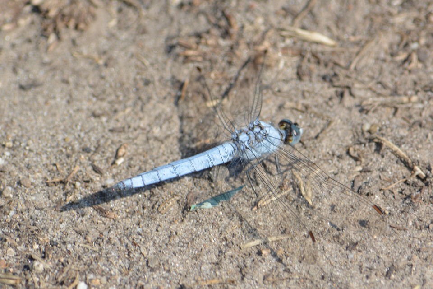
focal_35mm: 450
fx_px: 5412
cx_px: 216
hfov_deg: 4.6
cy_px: 144
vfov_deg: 3.1
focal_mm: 300
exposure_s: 1/200
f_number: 8
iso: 100
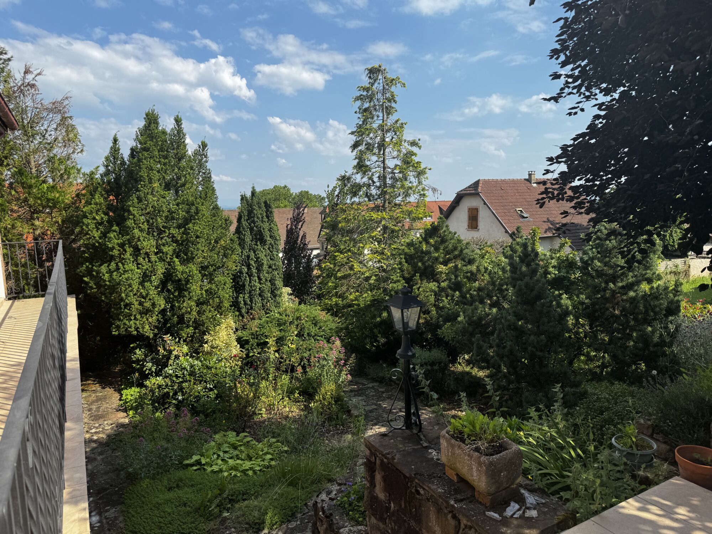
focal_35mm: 24
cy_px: 267
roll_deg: +1.7
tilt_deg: -7.9
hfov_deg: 71.6
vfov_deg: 56.8
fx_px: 494
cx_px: 356
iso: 80
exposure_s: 1/2959
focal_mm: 6.76
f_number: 1.78
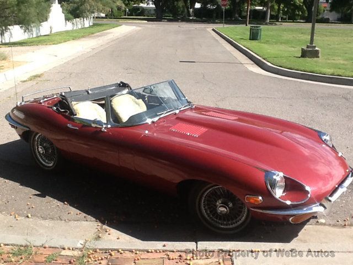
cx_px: 176
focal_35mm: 44
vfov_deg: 32.9
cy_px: 132
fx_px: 449
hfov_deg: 42.9
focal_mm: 2.03
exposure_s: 1/955
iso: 40
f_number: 2.4
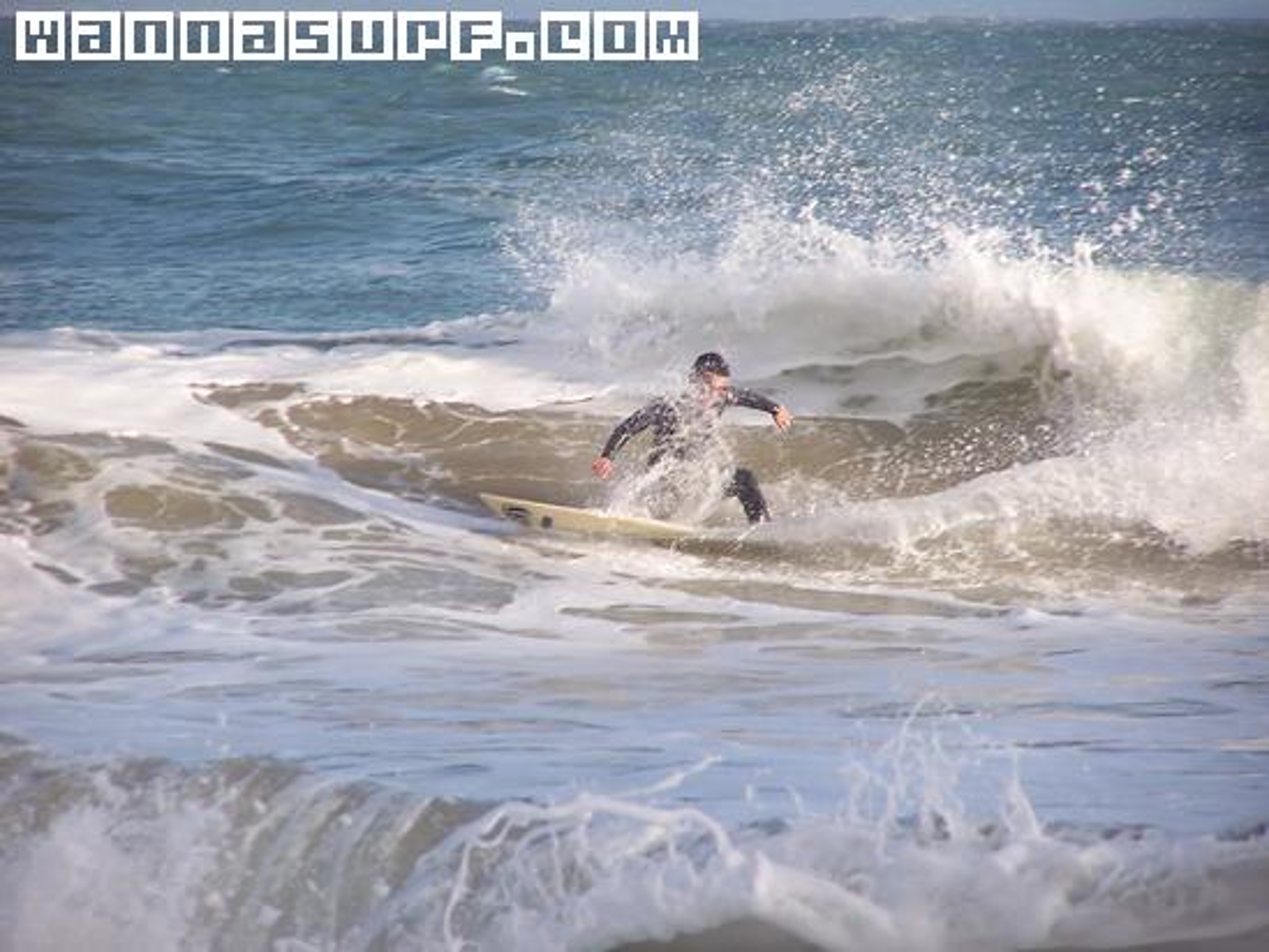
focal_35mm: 367
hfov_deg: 5.4
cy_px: 476
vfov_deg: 4.1
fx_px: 13457
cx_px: 634
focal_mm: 60.8
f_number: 3.6
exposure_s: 1/500
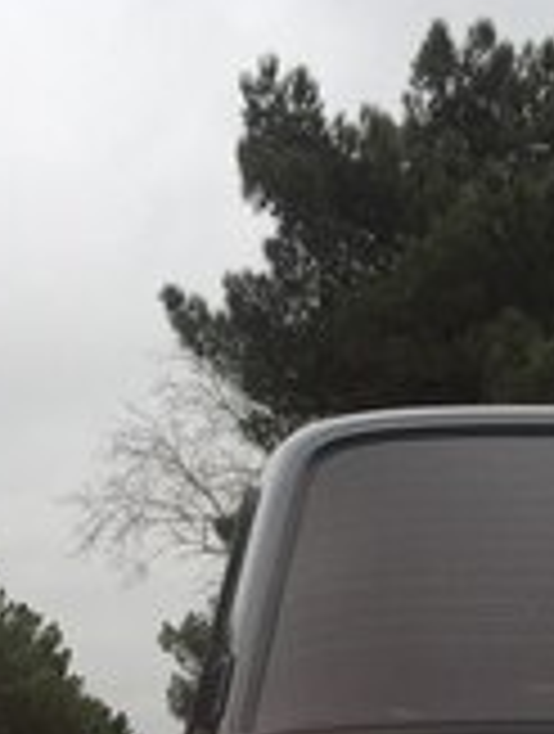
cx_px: 342
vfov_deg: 20.3
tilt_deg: -2.0
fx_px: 1871
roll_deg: -1.4
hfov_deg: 16.8
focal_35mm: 88
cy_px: 955
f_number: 2.2
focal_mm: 4.15
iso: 32
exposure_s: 1/257
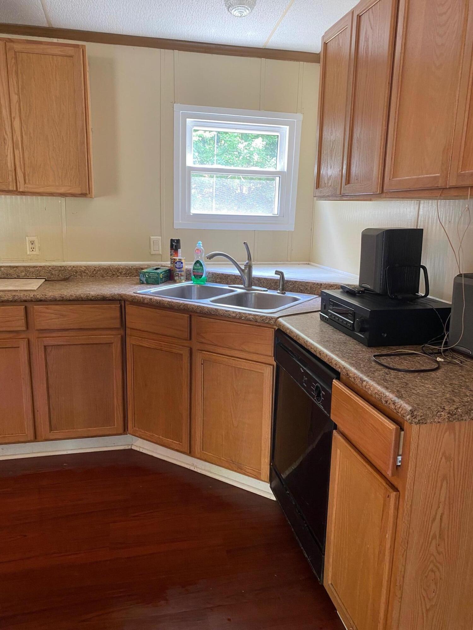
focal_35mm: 26
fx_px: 474
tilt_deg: -12.1
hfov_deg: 53.1
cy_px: 315
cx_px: 236
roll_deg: -1.7
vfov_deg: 67.3
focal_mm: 4.25
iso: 160
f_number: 1.8
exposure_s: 1/60
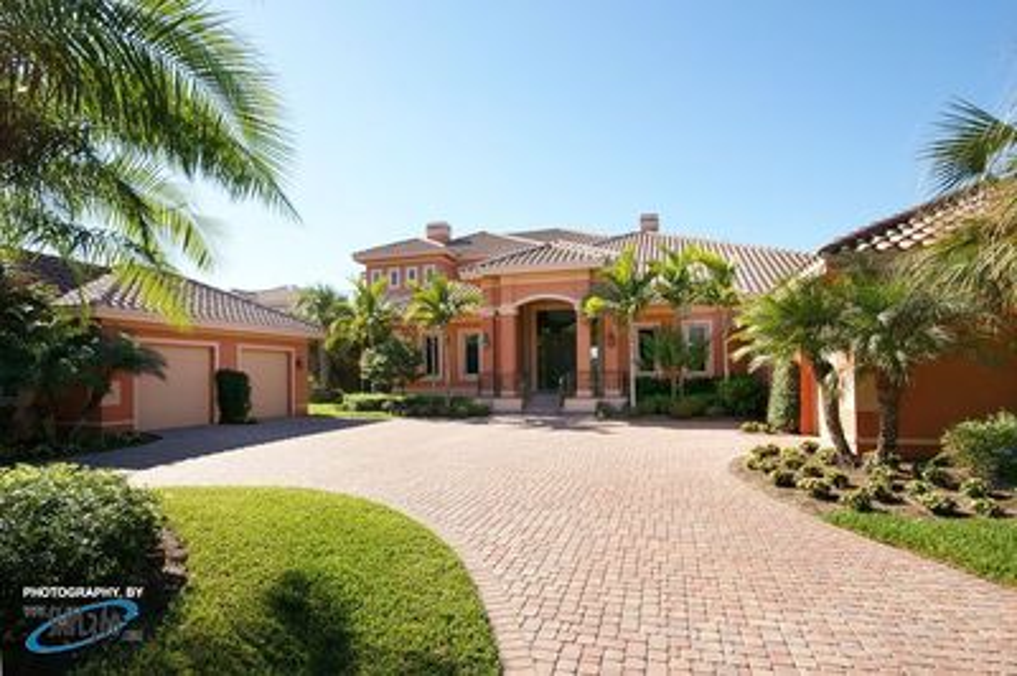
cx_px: 508
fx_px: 423
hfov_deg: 100.4
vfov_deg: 77.2
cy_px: 338
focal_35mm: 15
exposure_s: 1/80
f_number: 10
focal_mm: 10
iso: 100
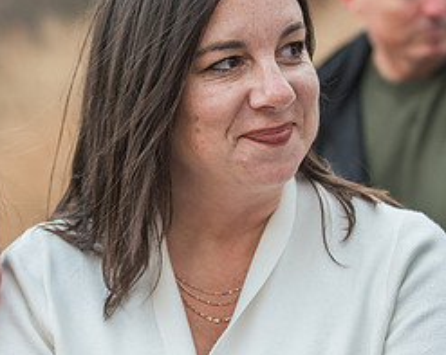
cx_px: 76
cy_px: 187
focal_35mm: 155
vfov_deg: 9.9
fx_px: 2044
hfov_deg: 12.4
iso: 1000
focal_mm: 70
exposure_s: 1/800
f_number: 3.5
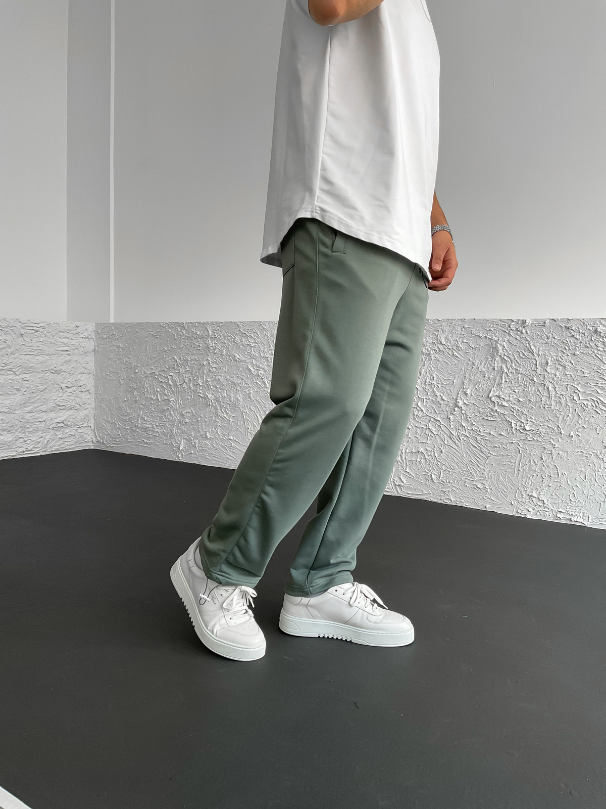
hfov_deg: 48.2
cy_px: 404
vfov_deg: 61.7
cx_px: 303
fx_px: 677
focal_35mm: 29
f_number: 1.8
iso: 32
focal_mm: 3
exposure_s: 1/120
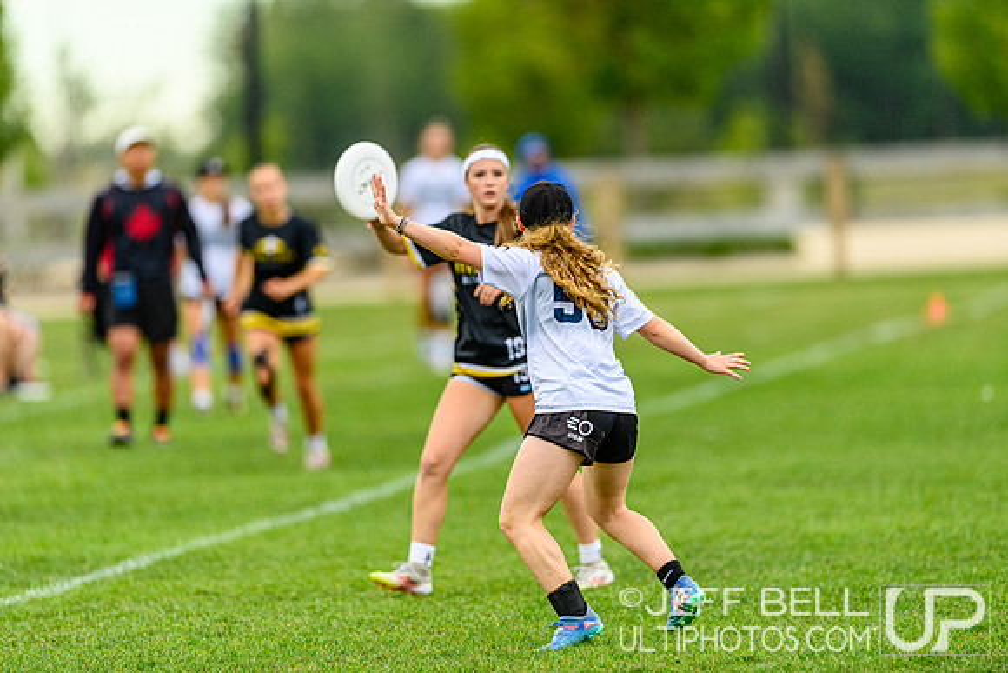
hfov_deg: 5.2
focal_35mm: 400
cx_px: 504
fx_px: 11202
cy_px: 336
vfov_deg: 3.4
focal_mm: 400
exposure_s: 1/1250
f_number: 3.2
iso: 320
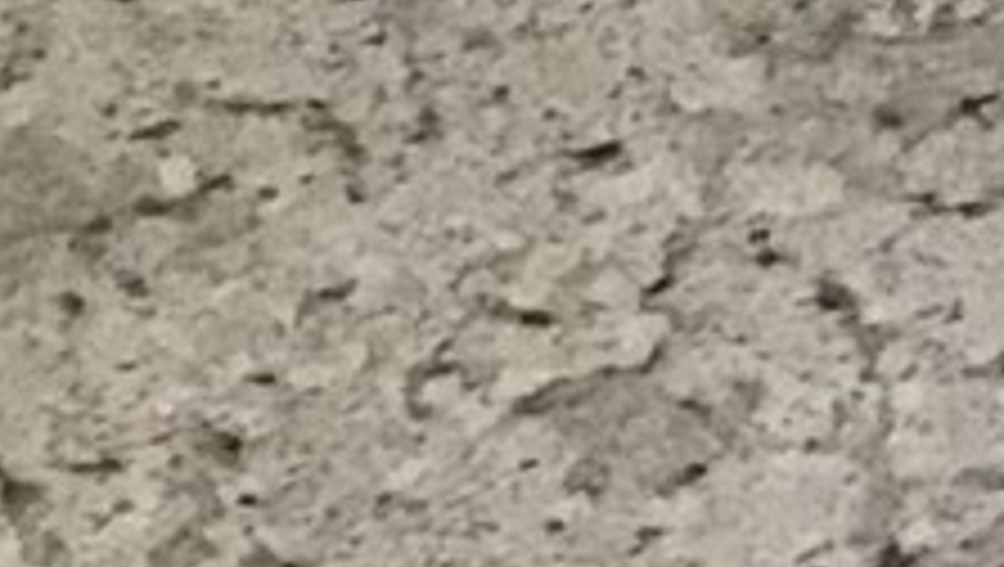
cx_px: 2760
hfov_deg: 7.9
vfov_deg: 4.7
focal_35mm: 242
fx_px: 6449
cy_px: -1521
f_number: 2.4
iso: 160
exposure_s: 1/30
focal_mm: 3.3
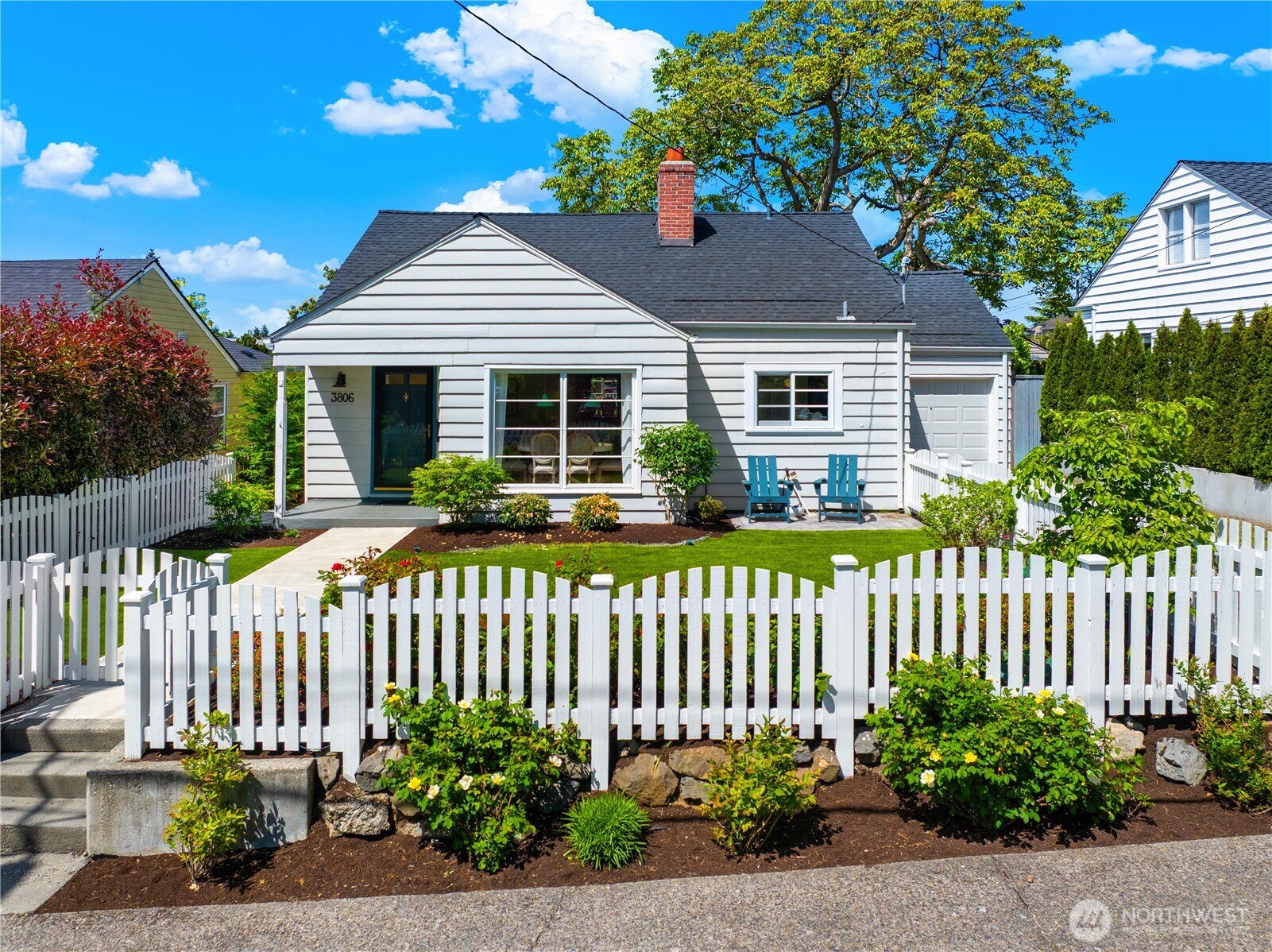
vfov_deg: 56.7
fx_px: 881
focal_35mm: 24
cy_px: 476
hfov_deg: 71.6
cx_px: 636
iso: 100
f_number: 2.8
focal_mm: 12.29
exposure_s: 1/2500
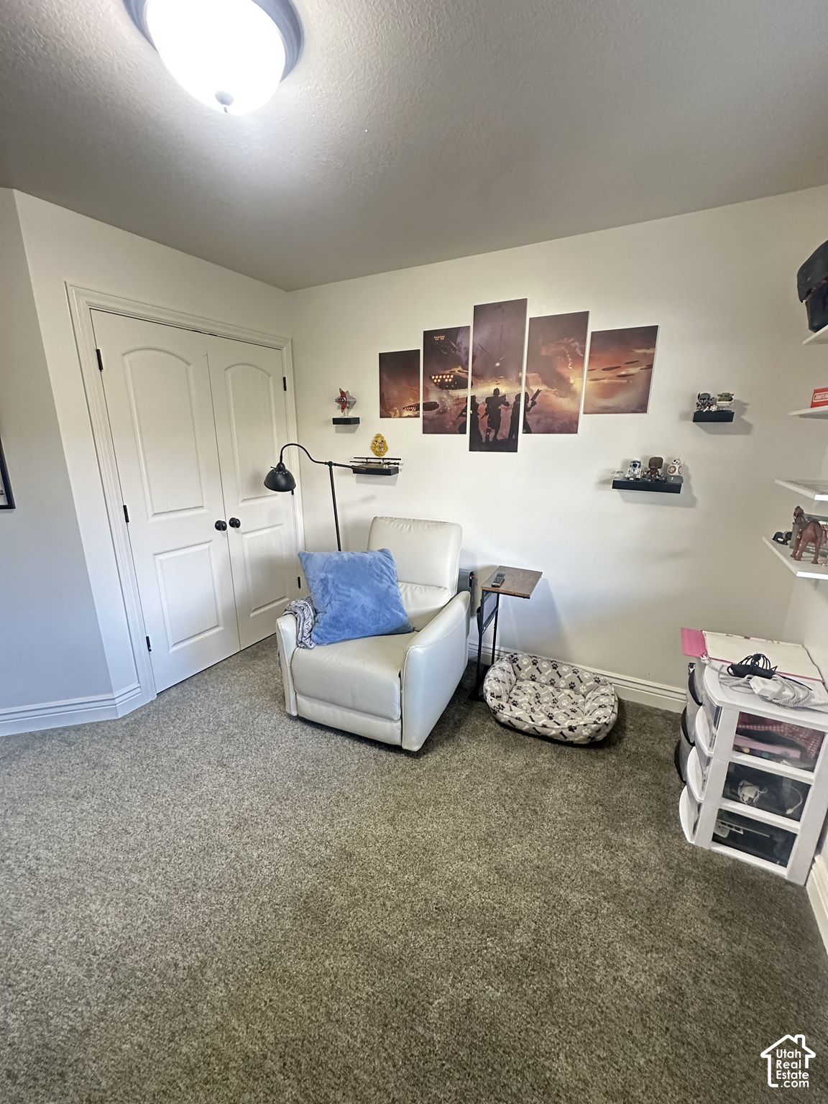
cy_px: 552
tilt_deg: -13.0
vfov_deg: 102.1
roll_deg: -0.8
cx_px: 414
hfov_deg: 85.7
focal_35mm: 14
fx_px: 446
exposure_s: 1/60
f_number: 2.2
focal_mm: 2.22
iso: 640
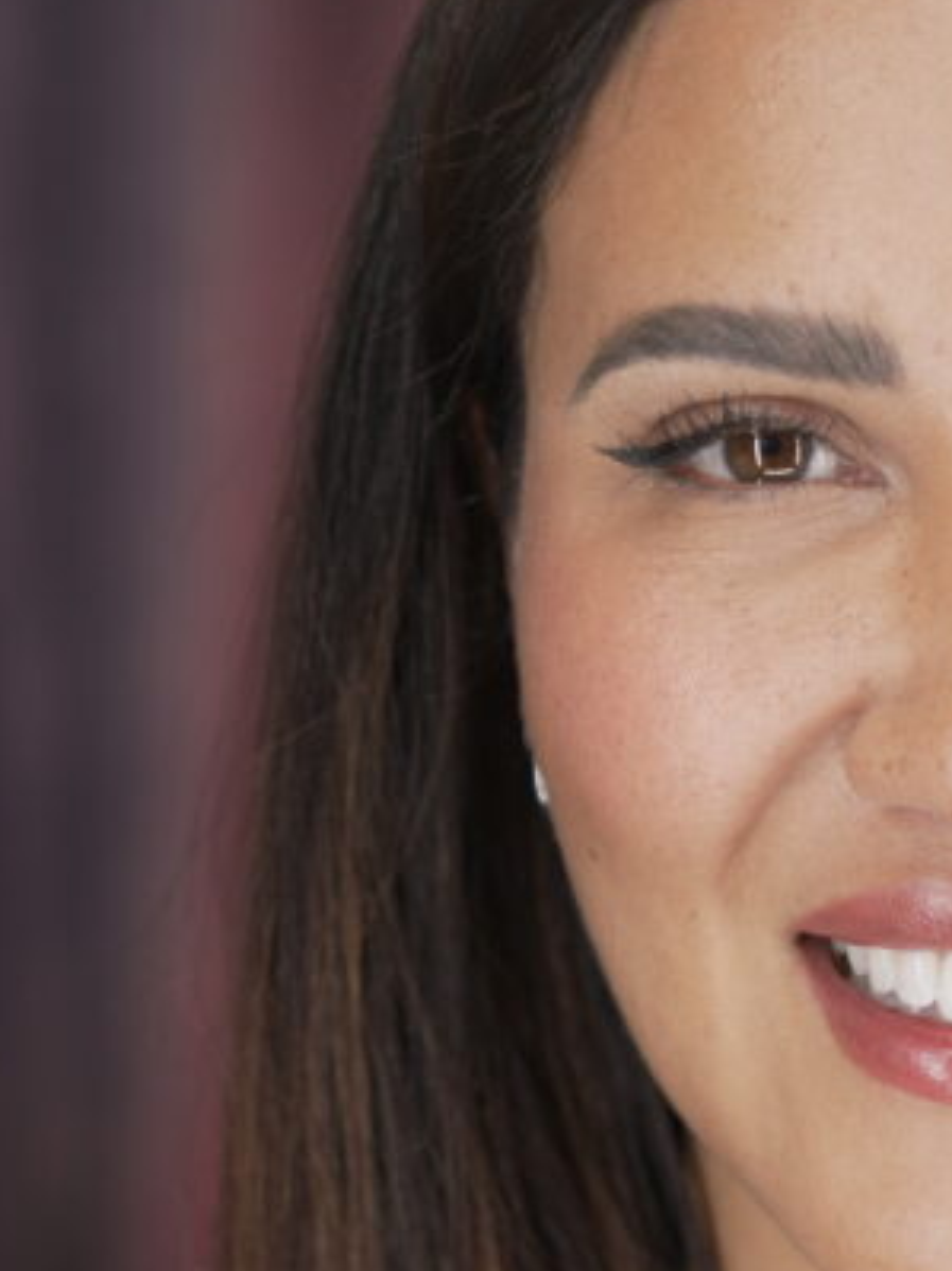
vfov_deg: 12.9
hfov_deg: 9.8
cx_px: 984
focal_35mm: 150
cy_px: 1433
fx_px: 5503
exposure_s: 1/125
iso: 320
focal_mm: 54
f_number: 3.5
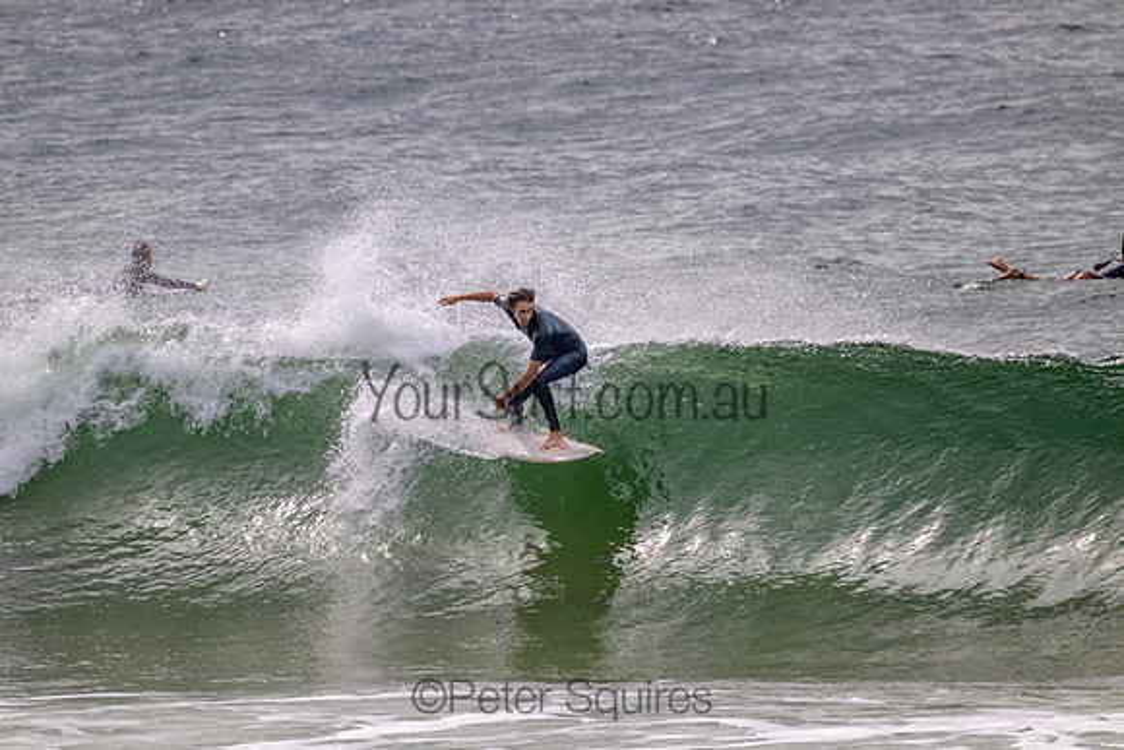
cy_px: 375
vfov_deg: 1.7
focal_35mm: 800
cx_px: 562
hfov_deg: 2.6
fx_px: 24982
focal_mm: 800
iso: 1000
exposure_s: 1/2000
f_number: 11
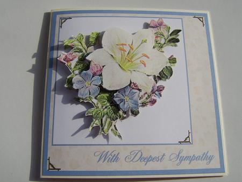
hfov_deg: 58.3
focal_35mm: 31
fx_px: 217
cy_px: 91
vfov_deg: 45.5
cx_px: 121
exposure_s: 1/210
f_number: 5.6
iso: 71
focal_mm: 8.13
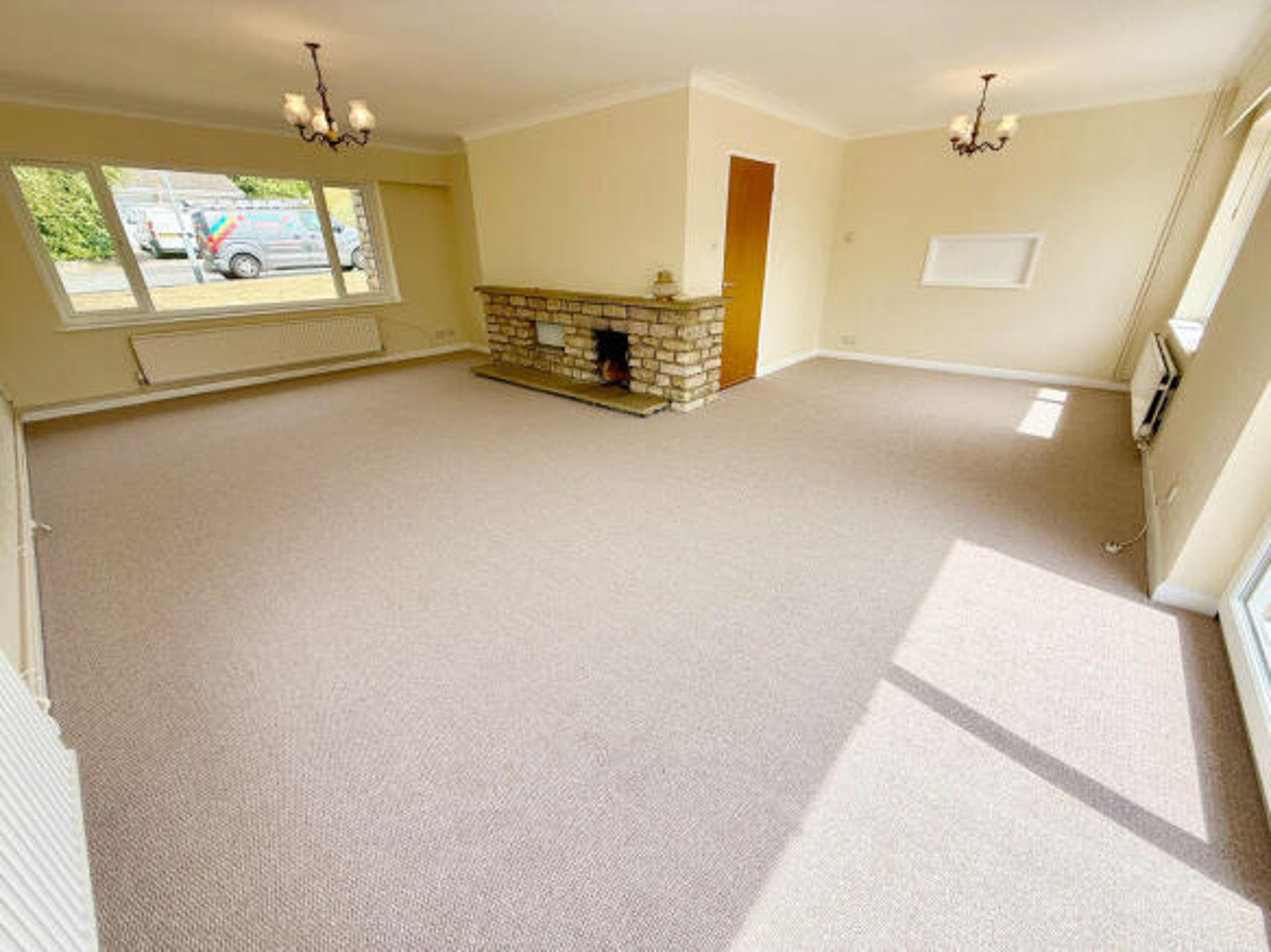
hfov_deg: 102.1
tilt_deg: -24.8
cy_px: 476
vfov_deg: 85.7
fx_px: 514
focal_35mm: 14
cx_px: 636
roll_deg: +0.2
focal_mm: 2.22
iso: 50
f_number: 2.2
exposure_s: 1/359
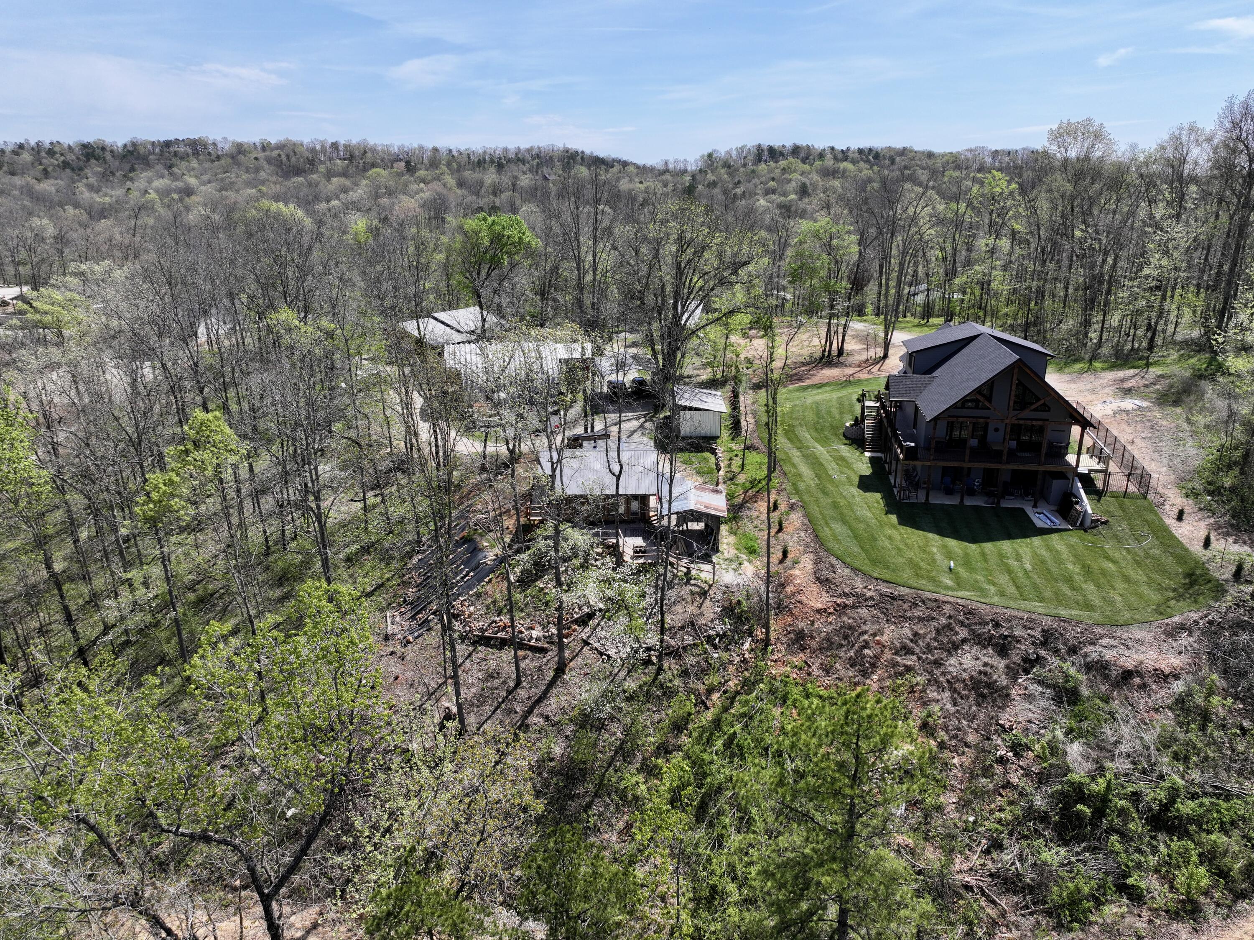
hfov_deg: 71.6
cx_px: 627
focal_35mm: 24
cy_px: 470
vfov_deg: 56.8
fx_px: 869
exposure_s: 1/3200
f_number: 2.8
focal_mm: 12.29
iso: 190
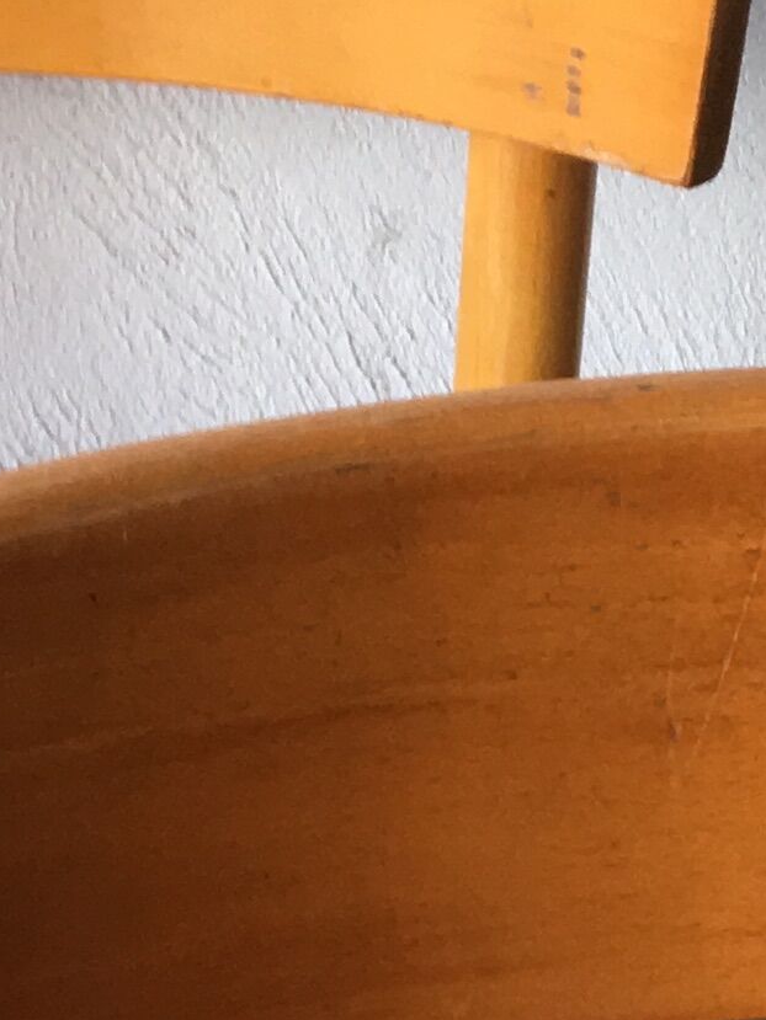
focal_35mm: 141
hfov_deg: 10.4
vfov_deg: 12.6
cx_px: 877
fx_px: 4159
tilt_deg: -50.2
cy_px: 1908
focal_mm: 4.15
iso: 40
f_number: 2.2
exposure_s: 1/100
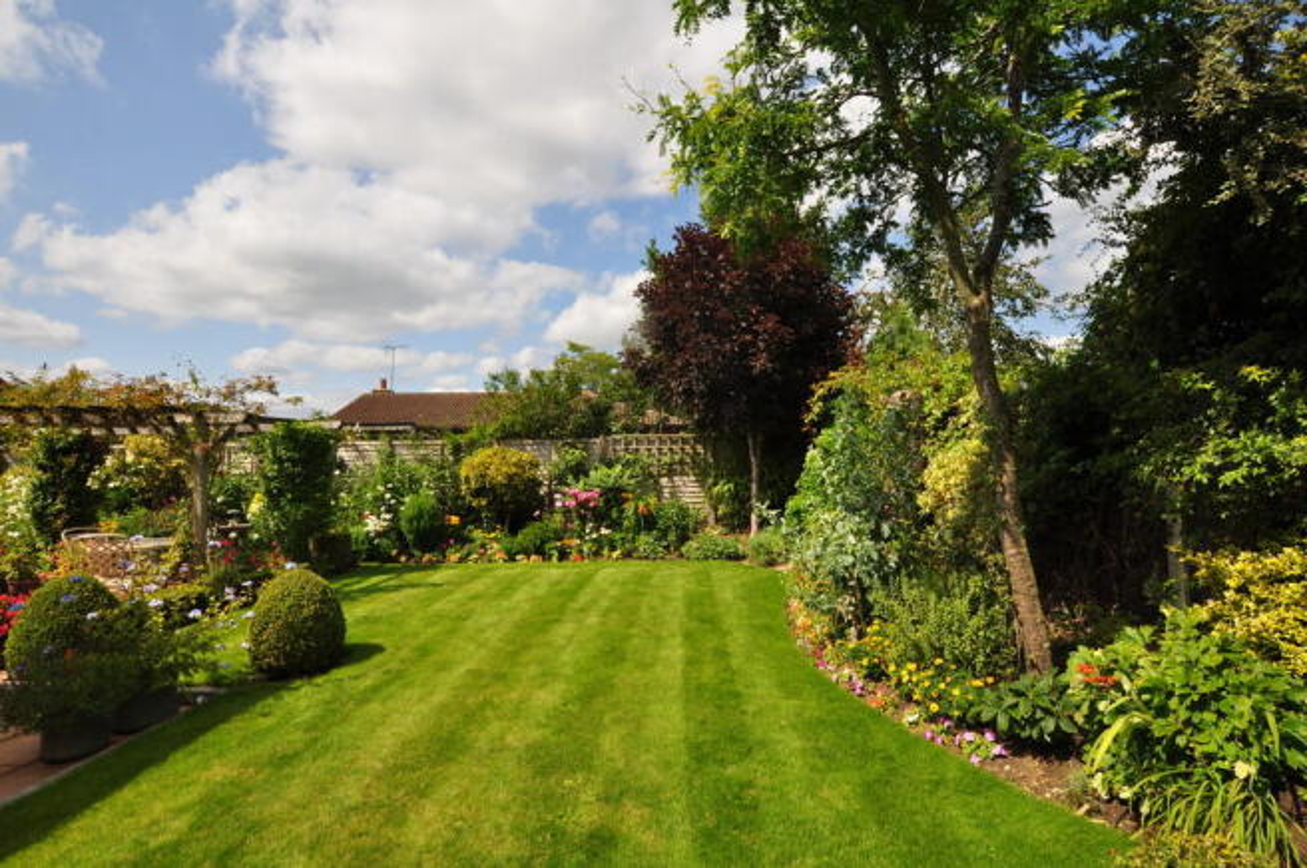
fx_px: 598
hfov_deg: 95.0
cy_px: 434
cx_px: 654
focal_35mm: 16
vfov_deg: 71.9
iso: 200
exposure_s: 1/250
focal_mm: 11
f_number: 10
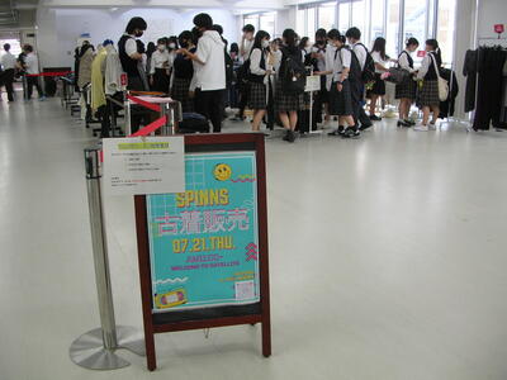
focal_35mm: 35
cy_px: 190
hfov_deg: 52.6
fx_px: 513
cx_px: 254
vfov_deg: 40.7
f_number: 2.8
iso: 50
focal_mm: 5.8
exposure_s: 1/10.2
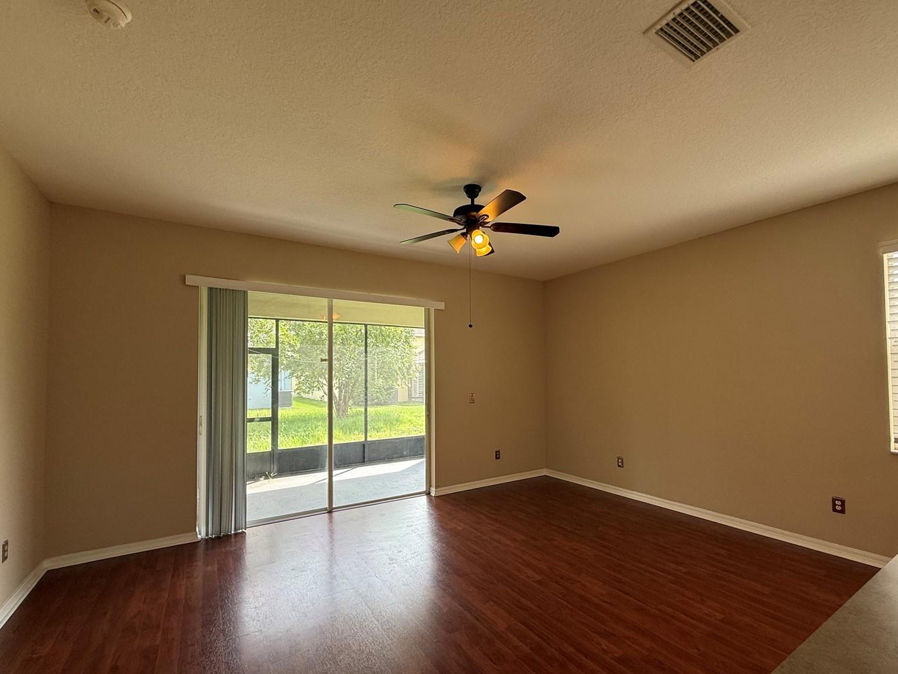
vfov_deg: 77.9
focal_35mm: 16
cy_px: 365
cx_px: 471
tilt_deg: +1.1
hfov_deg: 94.4
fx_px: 415
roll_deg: +0.3
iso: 64
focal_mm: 2.22
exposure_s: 1/120
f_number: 2.2
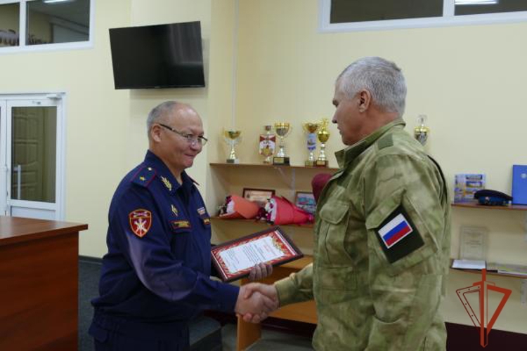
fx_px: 542
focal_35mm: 37
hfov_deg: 51.9
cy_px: 176
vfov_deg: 35.9
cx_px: 264
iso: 250
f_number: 3.1
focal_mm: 13.43
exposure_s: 1/80
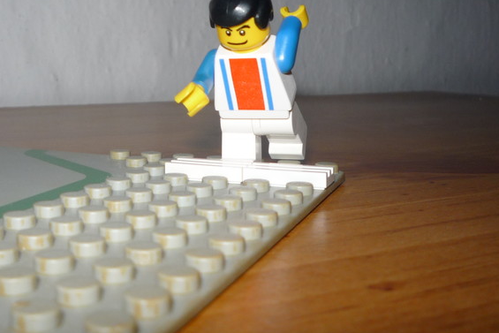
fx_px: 735
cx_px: 150
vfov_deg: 25.0
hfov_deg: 36.9
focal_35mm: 53
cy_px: 54
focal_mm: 5.2
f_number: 4
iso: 100
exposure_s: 1/30
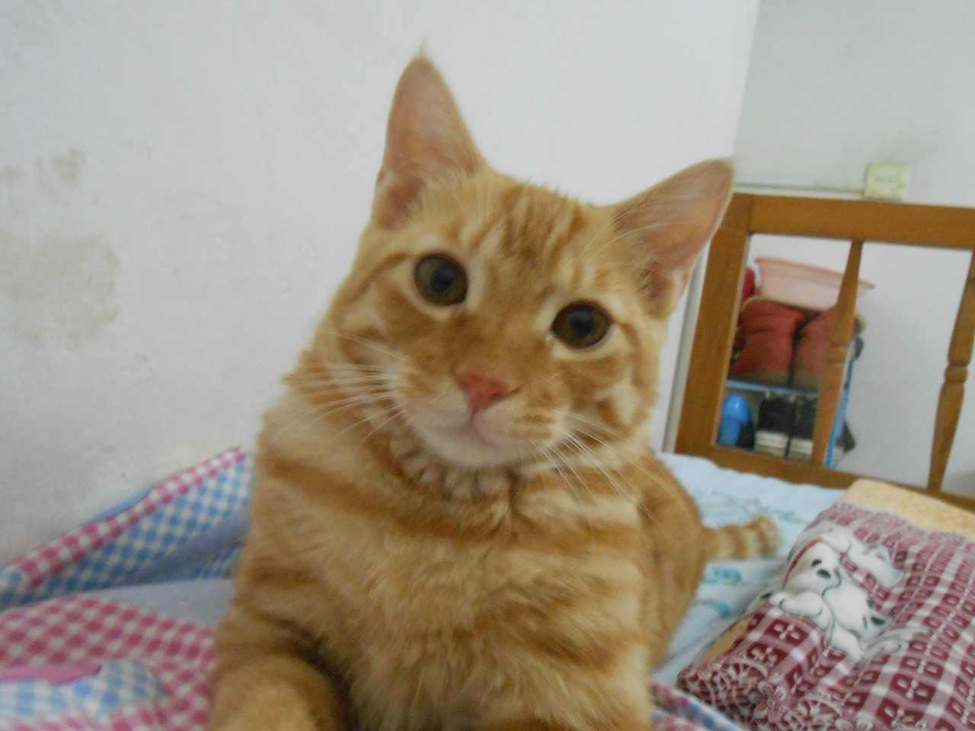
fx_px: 845
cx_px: 488
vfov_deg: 46.8
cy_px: 366
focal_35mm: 30
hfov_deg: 60.0
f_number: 3.8
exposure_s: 1/10
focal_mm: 5.3
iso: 800
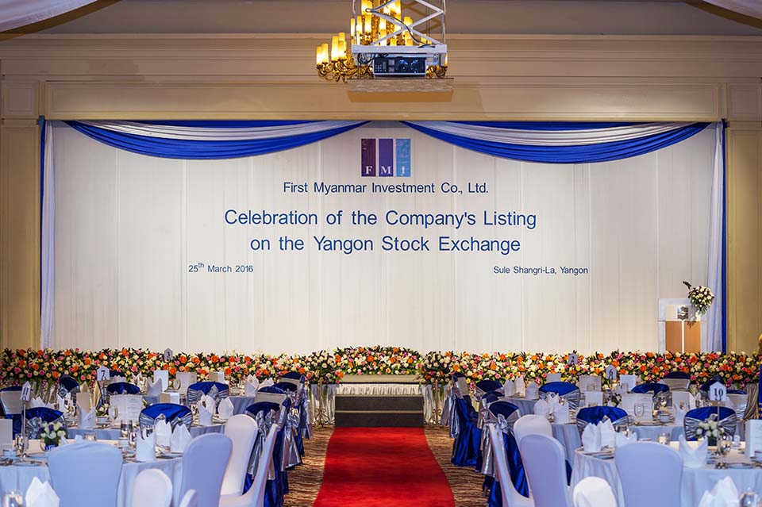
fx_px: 1481
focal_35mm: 70
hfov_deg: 28.9
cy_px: 254
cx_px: 381
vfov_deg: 19.4
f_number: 5.6
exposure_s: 1/80
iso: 560
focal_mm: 70
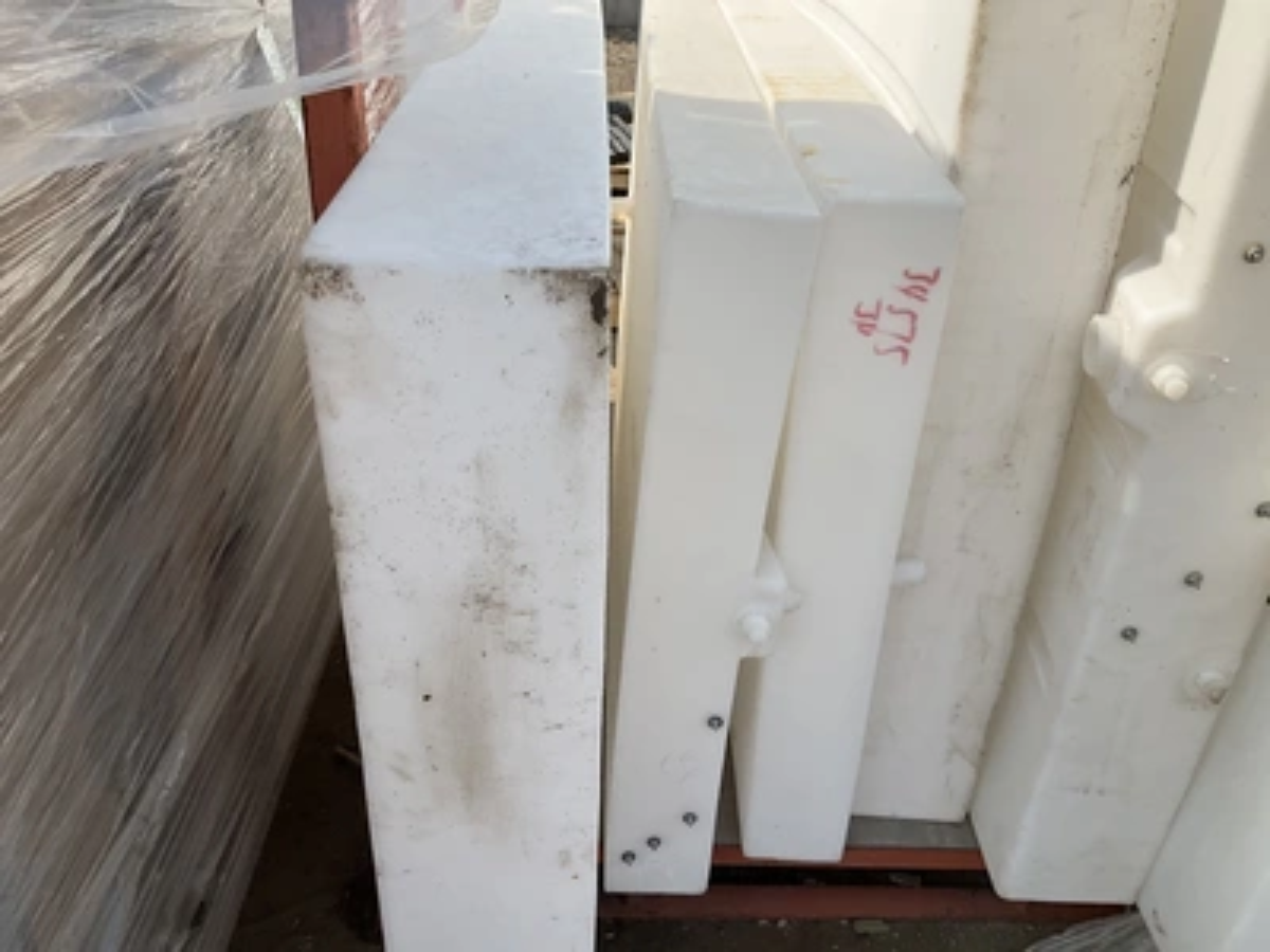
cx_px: 635
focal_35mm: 29
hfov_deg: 61.7
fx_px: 1064
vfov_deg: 48.2
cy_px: 476
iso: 25
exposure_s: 1/1577
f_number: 1.8
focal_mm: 3
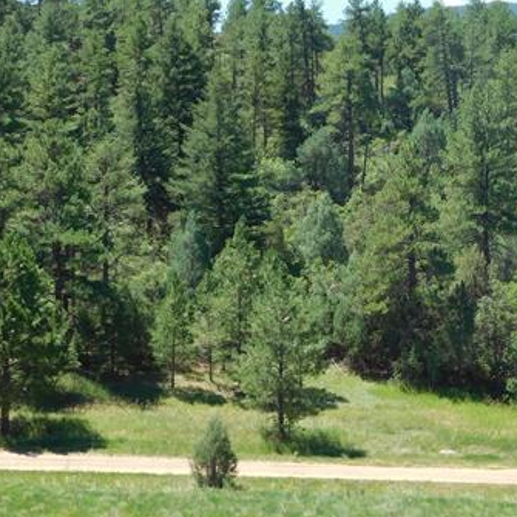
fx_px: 1284
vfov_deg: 22.7
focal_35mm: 76
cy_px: 206
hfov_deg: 22.5
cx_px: 414
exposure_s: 1/500
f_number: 3.7
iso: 125
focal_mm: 8
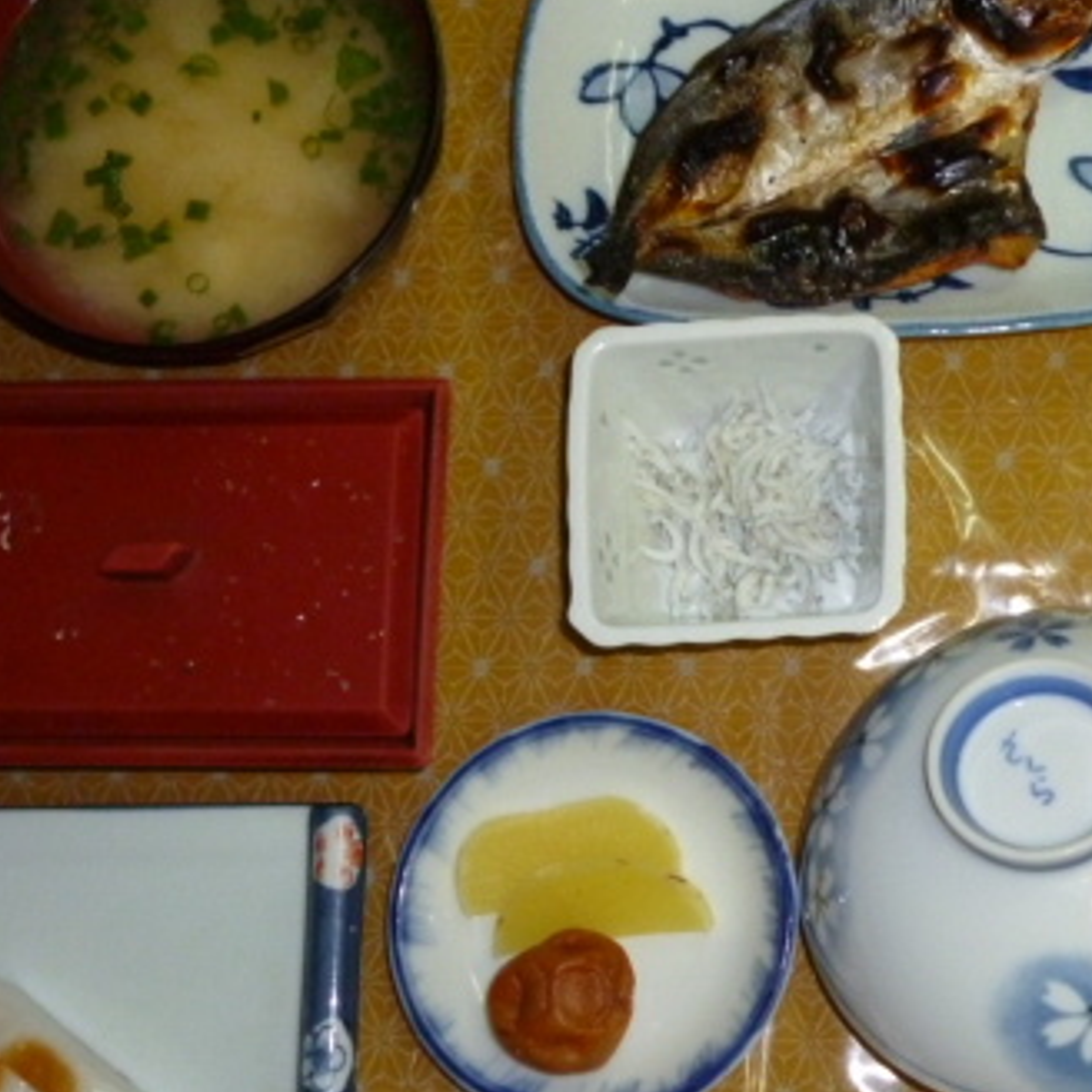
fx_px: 2213
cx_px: 829
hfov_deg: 27.3
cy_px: 596
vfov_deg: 27.7
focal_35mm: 62
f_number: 3.5
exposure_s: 1/60
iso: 400
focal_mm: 6.4
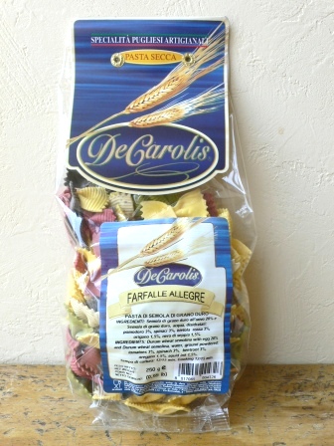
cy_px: 223
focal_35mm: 34
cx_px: 167
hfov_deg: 41.8
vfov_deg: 54.0
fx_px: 437
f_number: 3.6
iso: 80
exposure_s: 1/100
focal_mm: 6.3
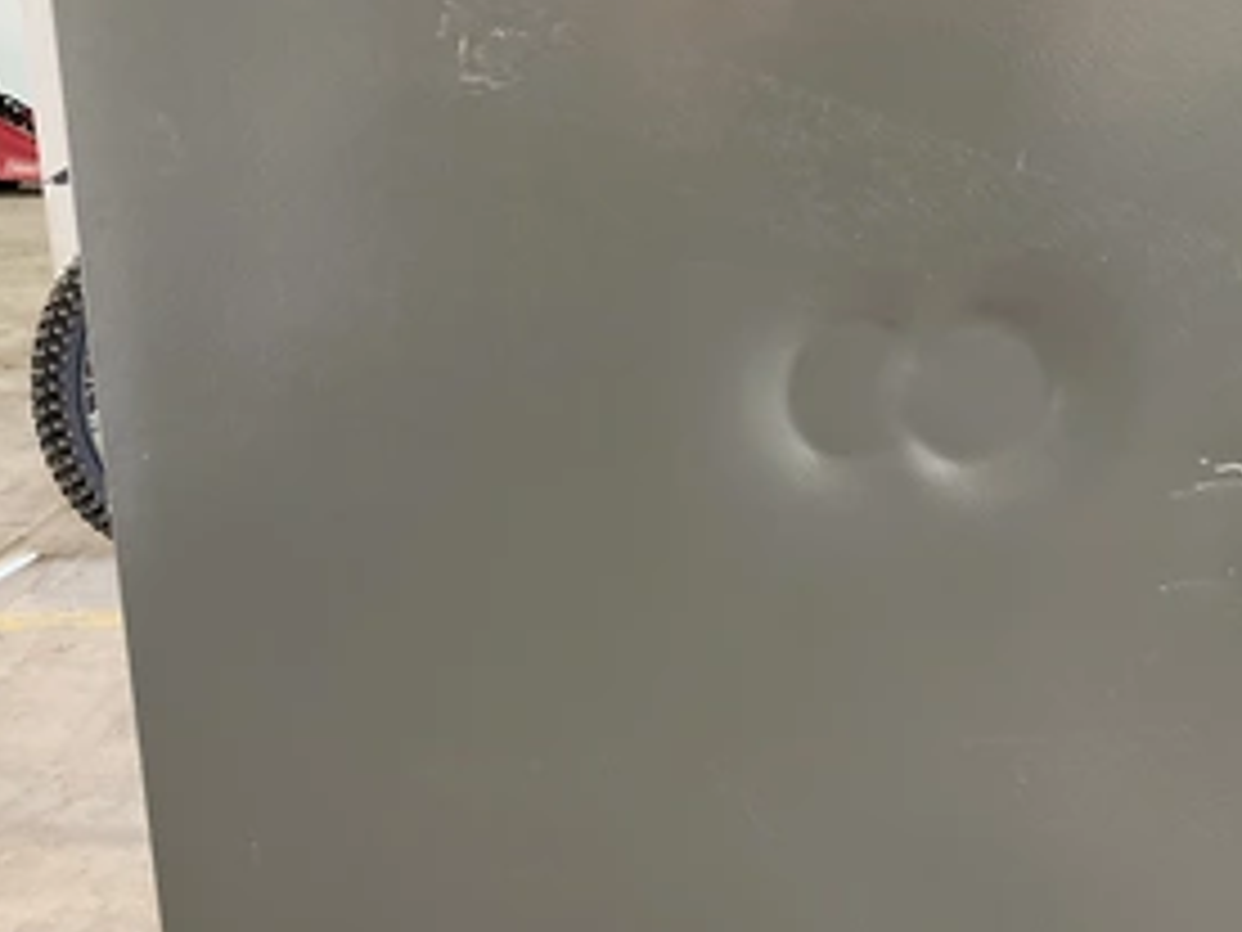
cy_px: 405
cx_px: 814
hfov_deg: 44.2
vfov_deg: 34.3
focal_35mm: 42
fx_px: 1507
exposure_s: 1/60
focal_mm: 3
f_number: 1.8
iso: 250
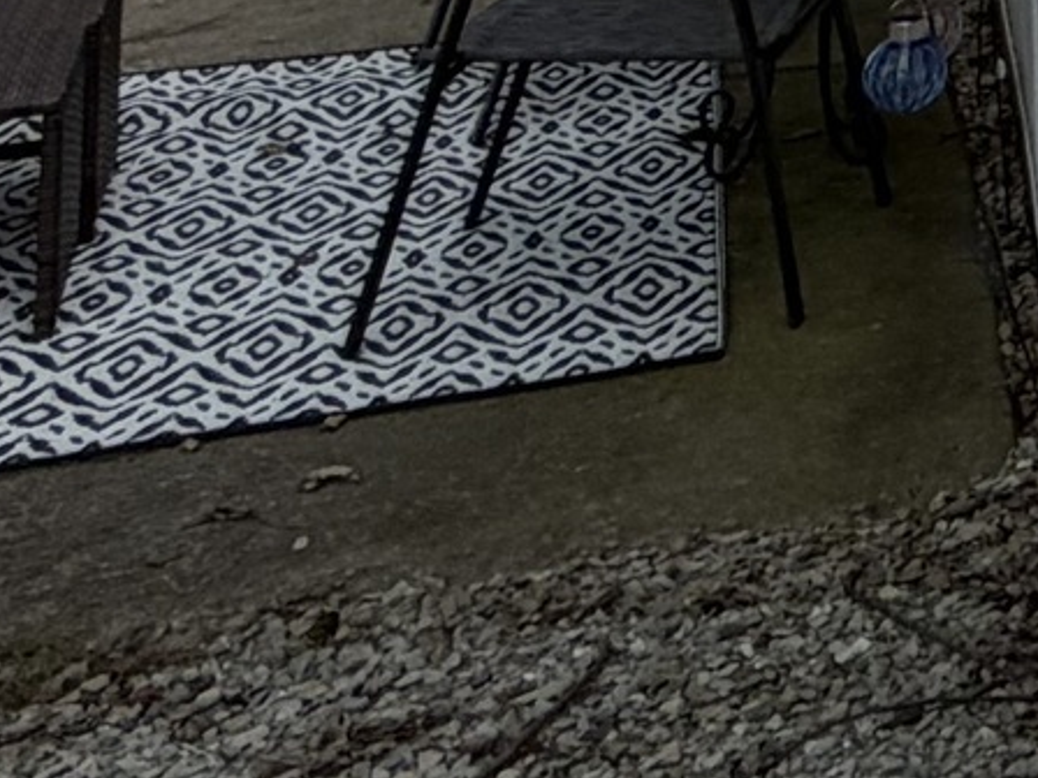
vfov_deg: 12.9
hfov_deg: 14.8
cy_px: -880
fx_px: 2879
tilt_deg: -1.2
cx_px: 2342
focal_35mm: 96
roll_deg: -2.5
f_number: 2.2
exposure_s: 1/770
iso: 32
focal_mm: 2.22
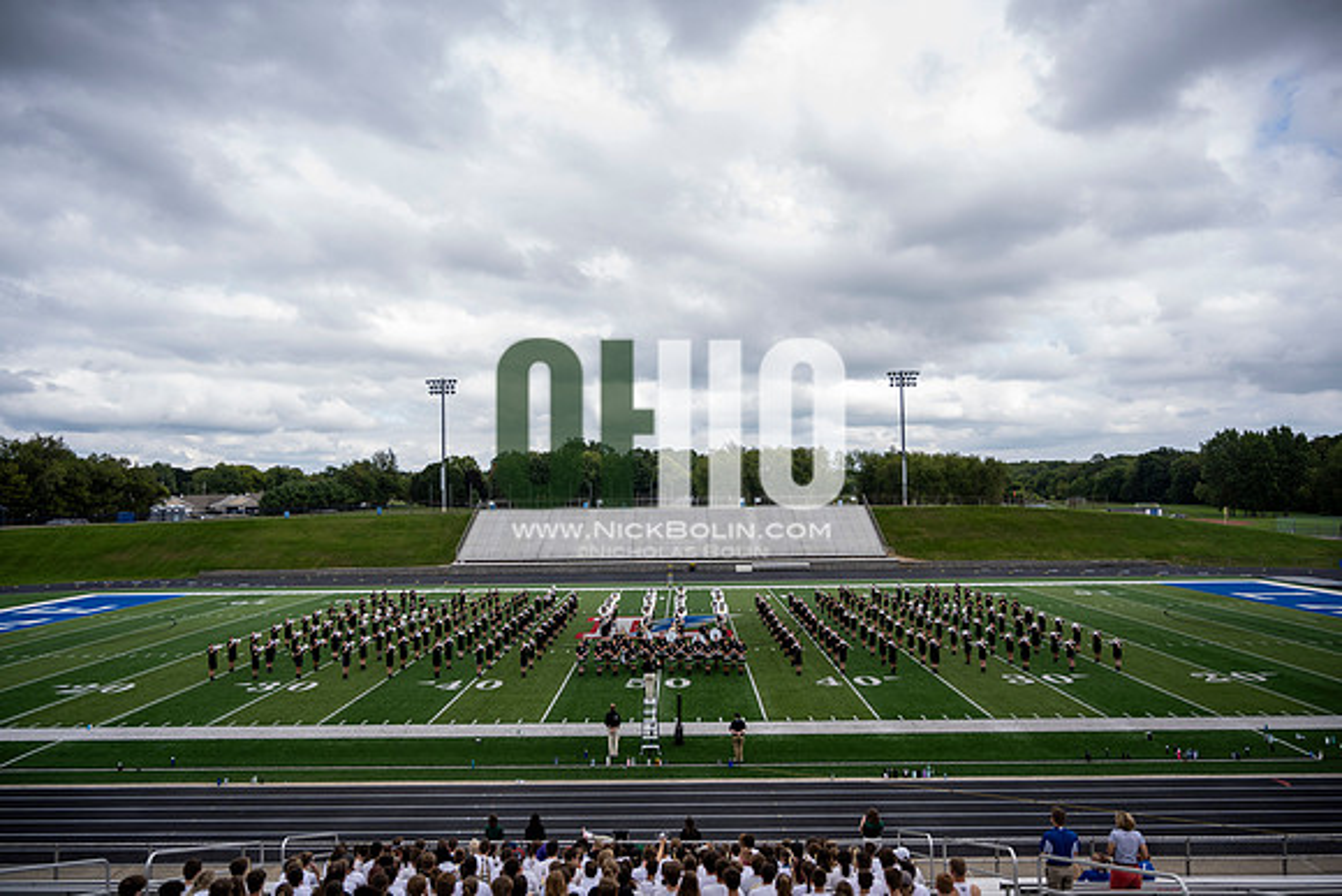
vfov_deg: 53.2
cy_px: 448
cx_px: 671
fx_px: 895
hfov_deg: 73.7
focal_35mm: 24
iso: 320
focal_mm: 24
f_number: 4
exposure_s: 1/800
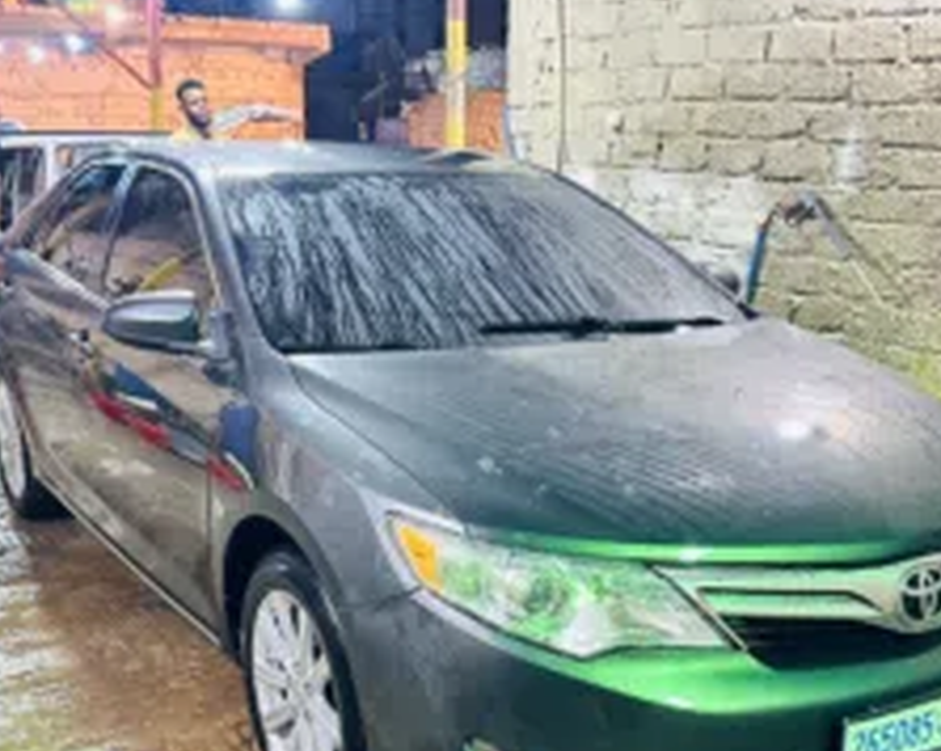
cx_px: 468
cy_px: 544
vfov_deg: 35.0
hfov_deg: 43.9
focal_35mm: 42
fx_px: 1169
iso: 640
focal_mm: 6.86
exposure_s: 1/33
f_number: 1.78
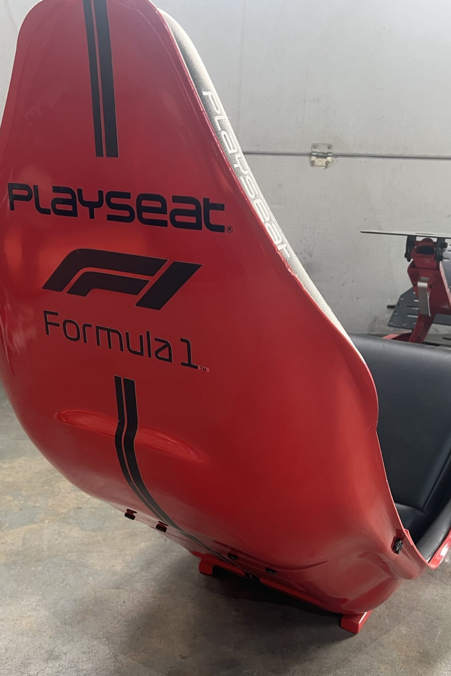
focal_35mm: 37
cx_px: 210
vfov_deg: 51.9
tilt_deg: -15.6
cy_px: 339
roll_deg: -0.6
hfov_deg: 35.9
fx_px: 695
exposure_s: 1/50
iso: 125
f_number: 1.5
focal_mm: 5.7
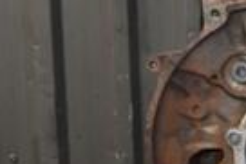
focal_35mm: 139
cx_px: 251
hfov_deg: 14.5
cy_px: 0
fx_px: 952
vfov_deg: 9.8
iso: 800
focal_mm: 21
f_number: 5
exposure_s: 1/60
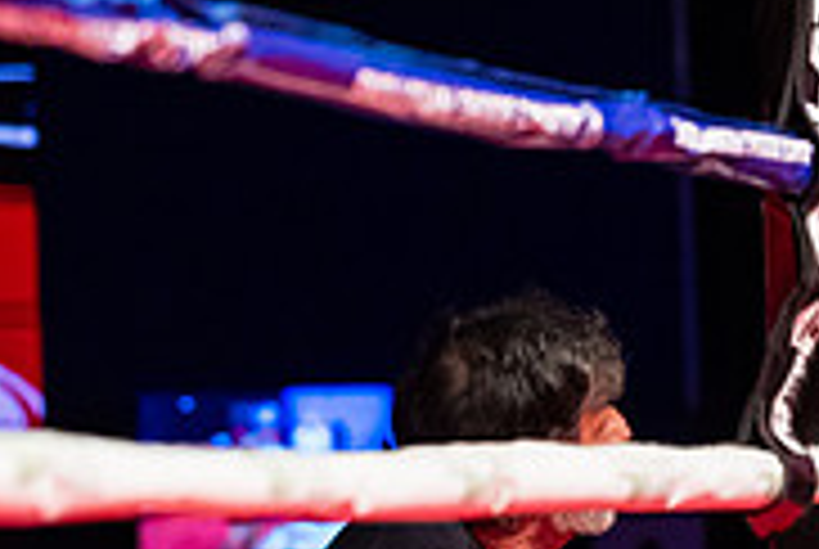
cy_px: 115
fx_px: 4854
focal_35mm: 213
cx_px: 1260
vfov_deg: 6.5
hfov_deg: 9.4
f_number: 2.5
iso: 3200
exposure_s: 1/1000
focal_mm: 67
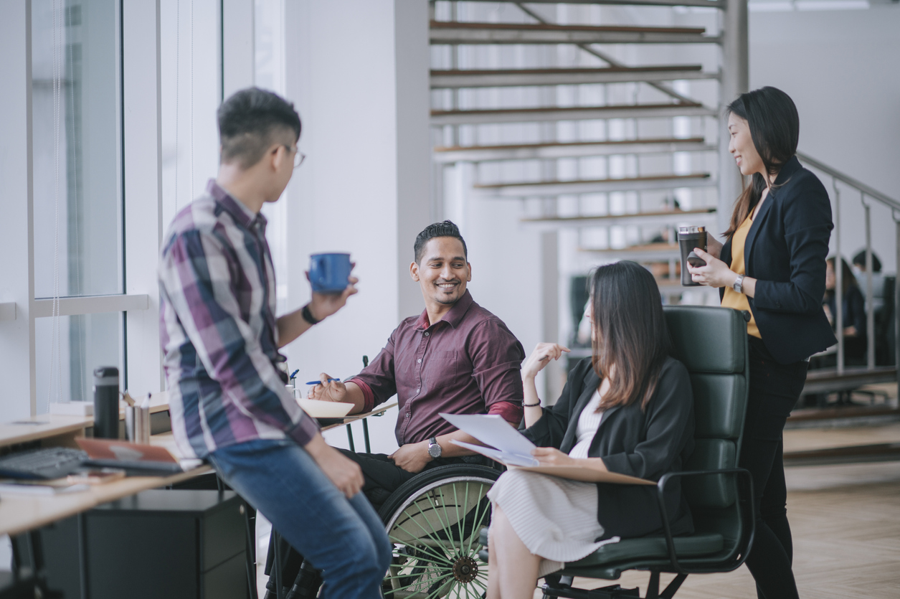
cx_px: 450
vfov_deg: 16.1
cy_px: 300
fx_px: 2124
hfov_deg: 23.9
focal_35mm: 85
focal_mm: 85
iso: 250
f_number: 1.4
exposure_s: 1/640
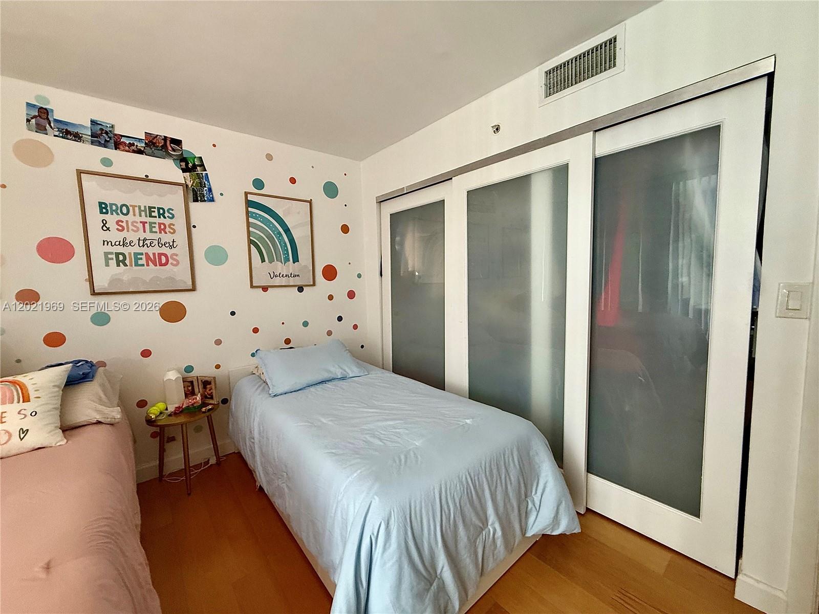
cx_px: 410
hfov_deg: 102.1
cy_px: 307
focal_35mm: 14
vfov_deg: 85.7
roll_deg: +0.8
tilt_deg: -5.2
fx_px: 331
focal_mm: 2.22
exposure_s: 1/60
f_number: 2.2
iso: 320
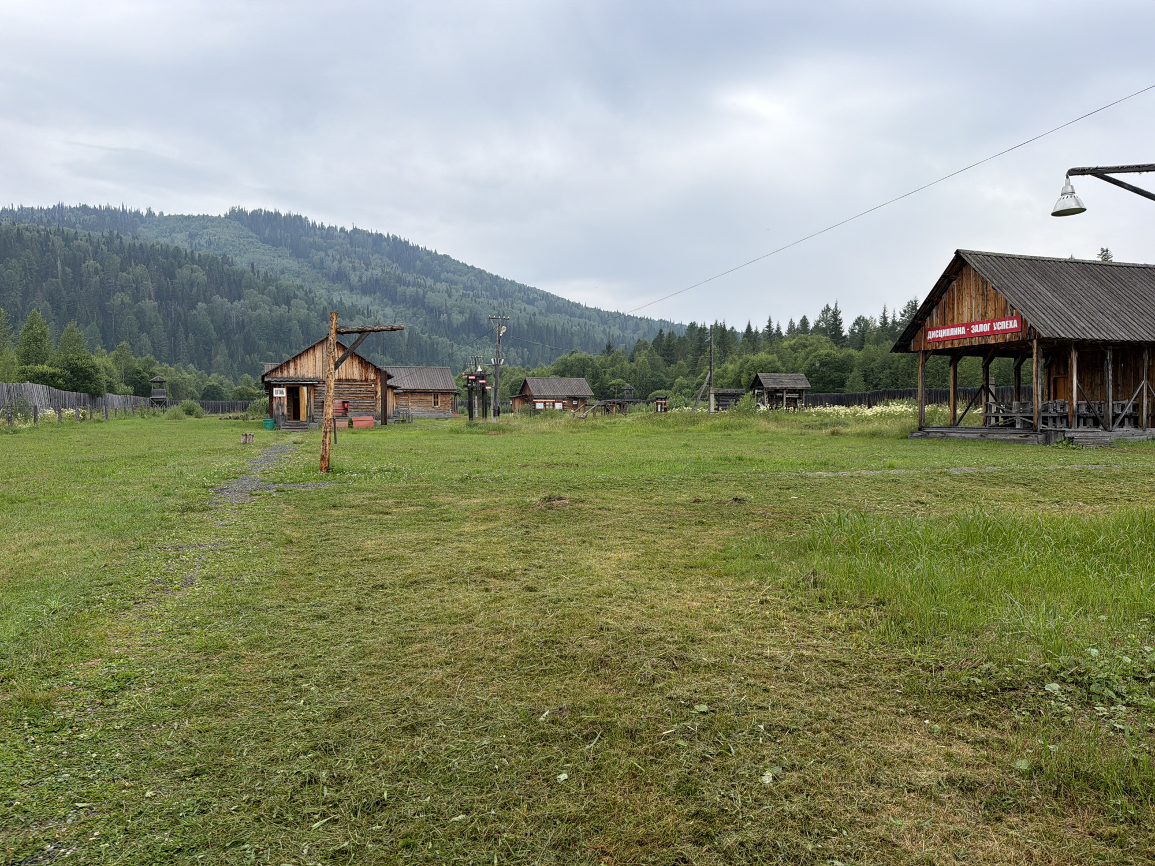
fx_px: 801
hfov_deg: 71.6
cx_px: 578
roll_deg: +0.5
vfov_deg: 56.8
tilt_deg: -1.8
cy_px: 433
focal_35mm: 24
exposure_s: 1/1271
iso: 80
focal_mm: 6.76
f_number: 1.78
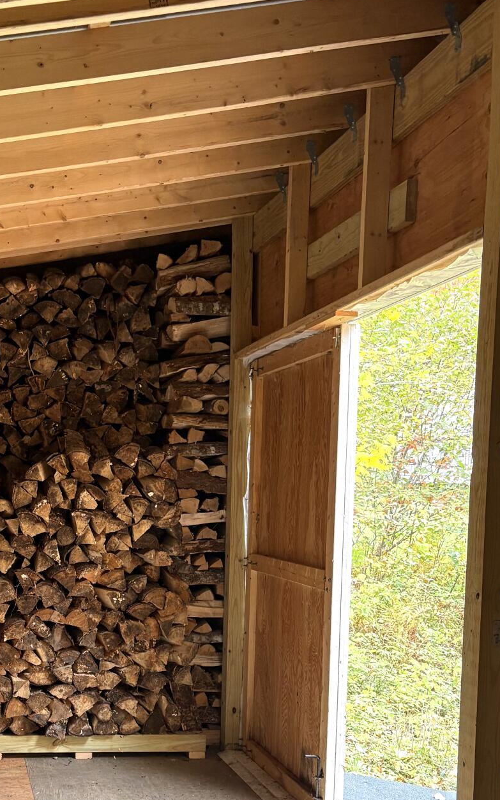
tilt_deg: -4.4
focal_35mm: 44
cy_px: 569
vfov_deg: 44.2
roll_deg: -0.8
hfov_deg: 28.4
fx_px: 959
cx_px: 76
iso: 125
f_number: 1.6
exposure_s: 1/113
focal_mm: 5.96
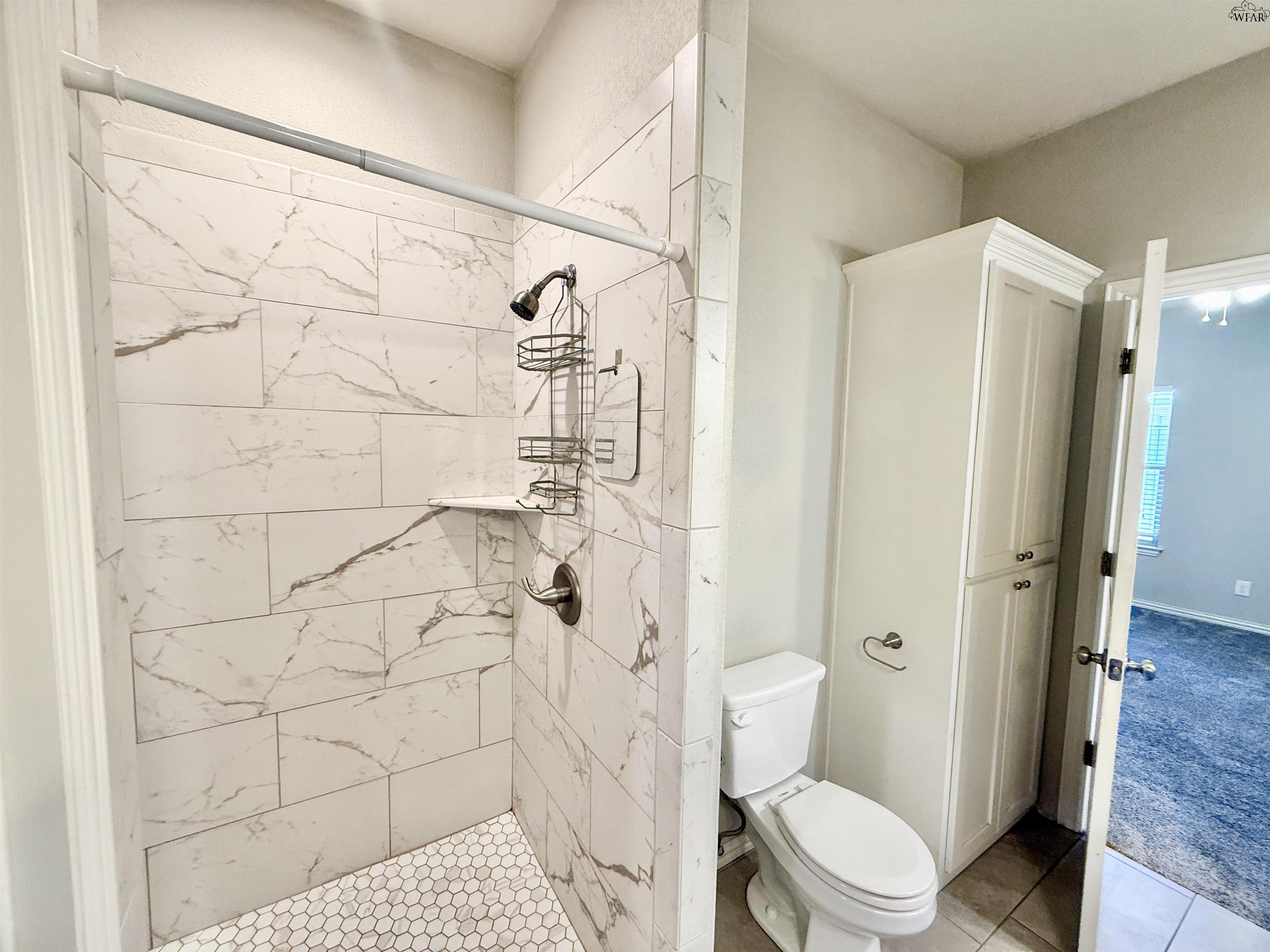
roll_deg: -2.1
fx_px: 514
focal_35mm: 14
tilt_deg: -4.0
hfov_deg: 102.1
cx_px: 635
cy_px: 476
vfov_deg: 85.7
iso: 200
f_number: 2.2
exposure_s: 1/60
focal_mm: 2.22
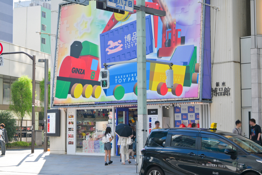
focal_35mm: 75
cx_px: 131
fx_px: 546
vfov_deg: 18.2
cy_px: 88
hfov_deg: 27.0
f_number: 6.3
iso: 100
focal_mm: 50
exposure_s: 1/200
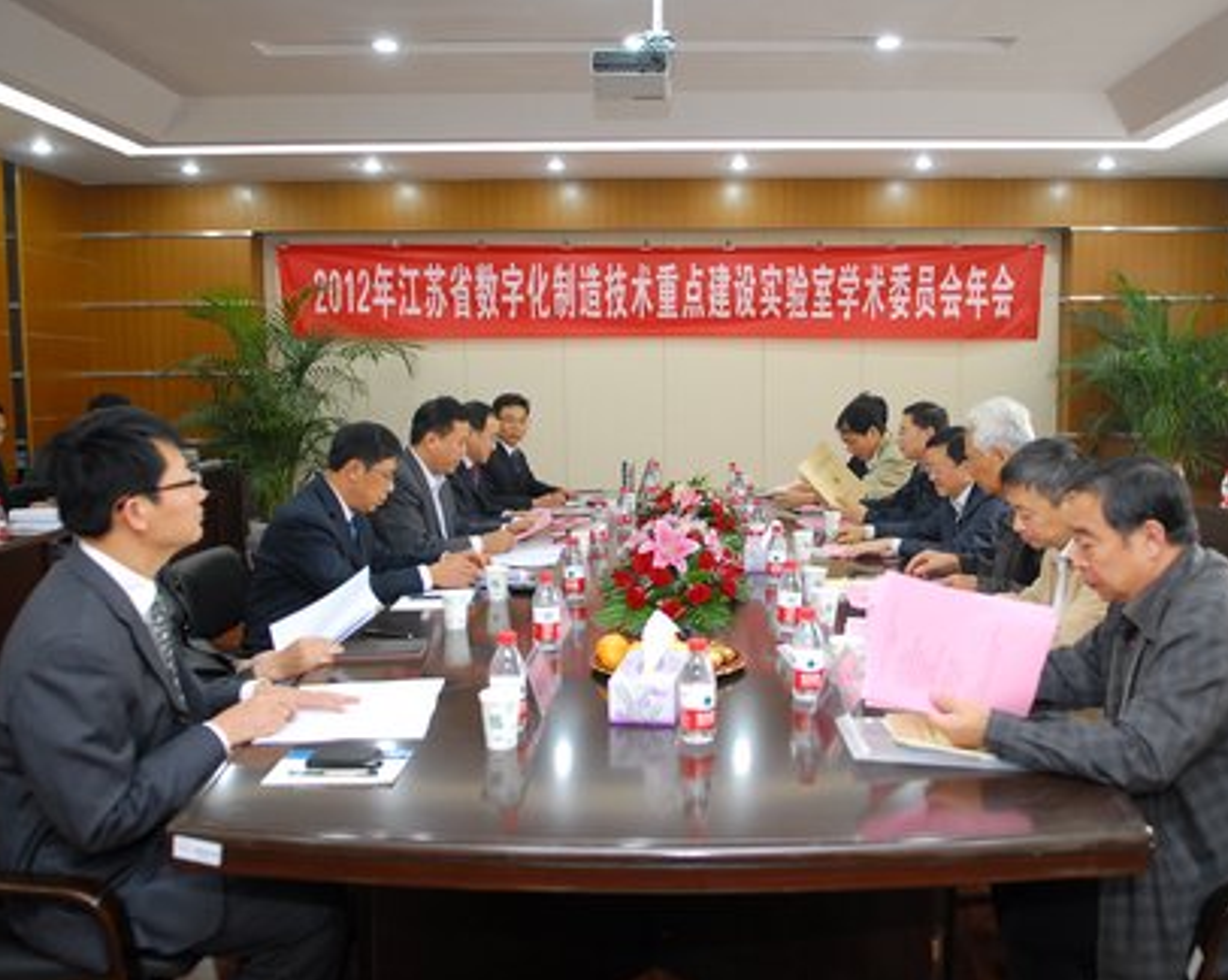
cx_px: 693
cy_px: 481
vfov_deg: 49.0
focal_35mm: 30
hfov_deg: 59.3
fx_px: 1074
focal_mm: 17
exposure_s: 1/60
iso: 400
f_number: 2.8
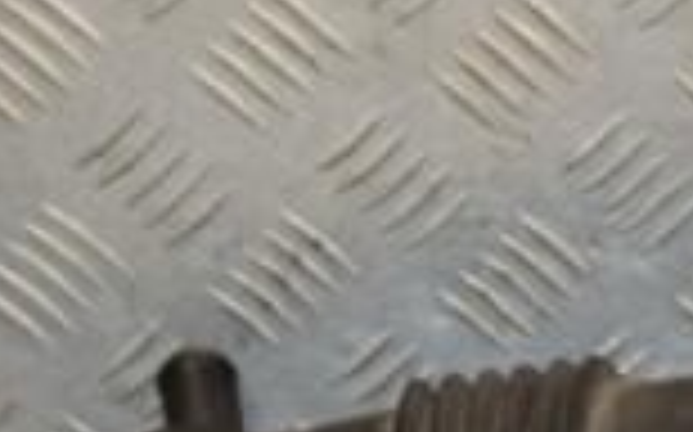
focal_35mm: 203
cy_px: 590
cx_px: 729
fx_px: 3831
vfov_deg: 6.4
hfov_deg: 10.2
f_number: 5.6
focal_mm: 34
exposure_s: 1/200
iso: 800
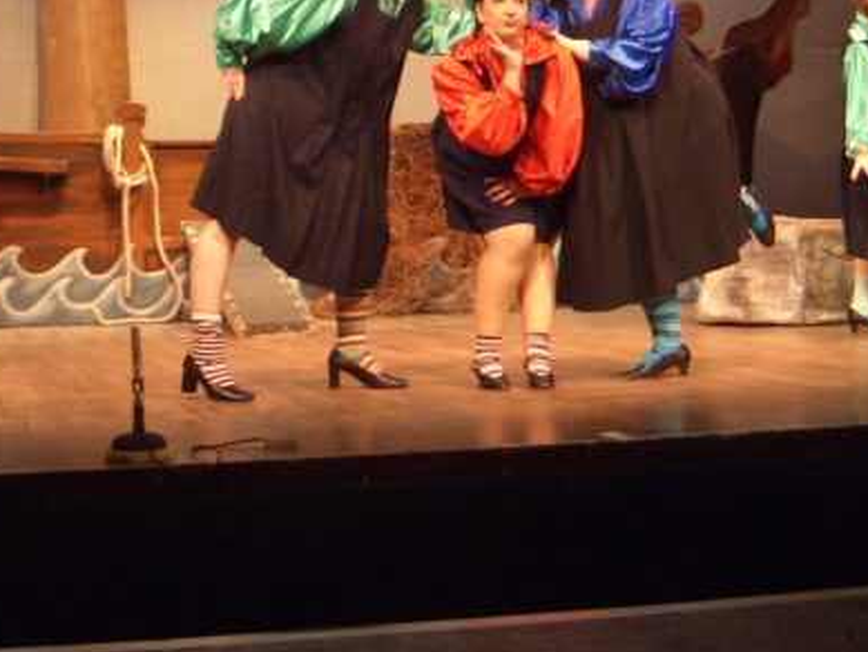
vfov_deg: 19.0
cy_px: 136
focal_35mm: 77
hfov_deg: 25.3
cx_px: 466
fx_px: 1931
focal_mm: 8
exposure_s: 1/40
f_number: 2.8
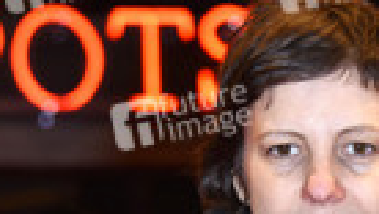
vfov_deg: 3.2
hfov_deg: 5.6
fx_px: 3843
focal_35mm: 382
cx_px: 383
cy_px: 324
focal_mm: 112
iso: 400
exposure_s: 1/125
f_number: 5.6
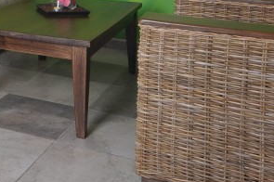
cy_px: -72
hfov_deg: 26.1
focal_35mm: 73
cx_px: -7
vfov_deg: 17.2
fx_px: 555
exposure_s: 1/25
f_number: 5
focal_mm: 14
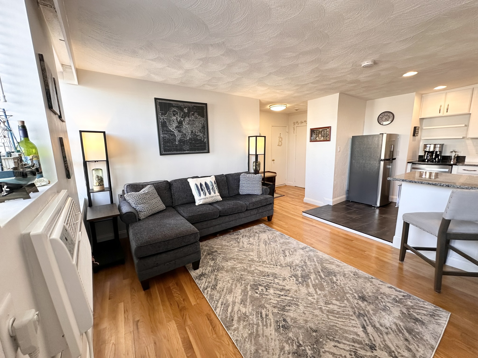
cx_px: 239
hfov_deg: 102.1
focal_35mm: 14
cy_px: 179
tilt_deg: -10.2
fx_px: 193
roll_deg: +1.0
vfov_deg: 85.7
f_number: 2.2
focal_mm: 2.22
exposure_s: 1/63
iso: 125
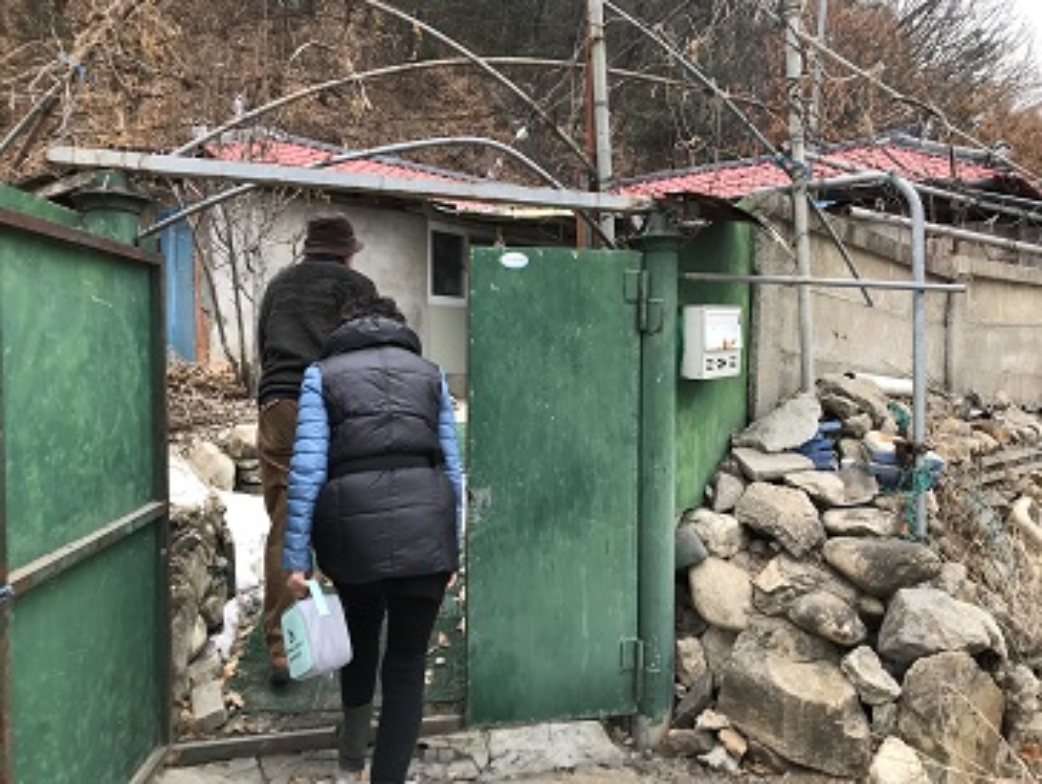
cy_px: 392
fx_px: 844
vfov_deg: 49.8
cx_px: 521
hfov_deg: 63.4
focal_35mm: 28
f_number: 1.8
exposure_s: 1/160
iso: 20
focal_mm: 3.99
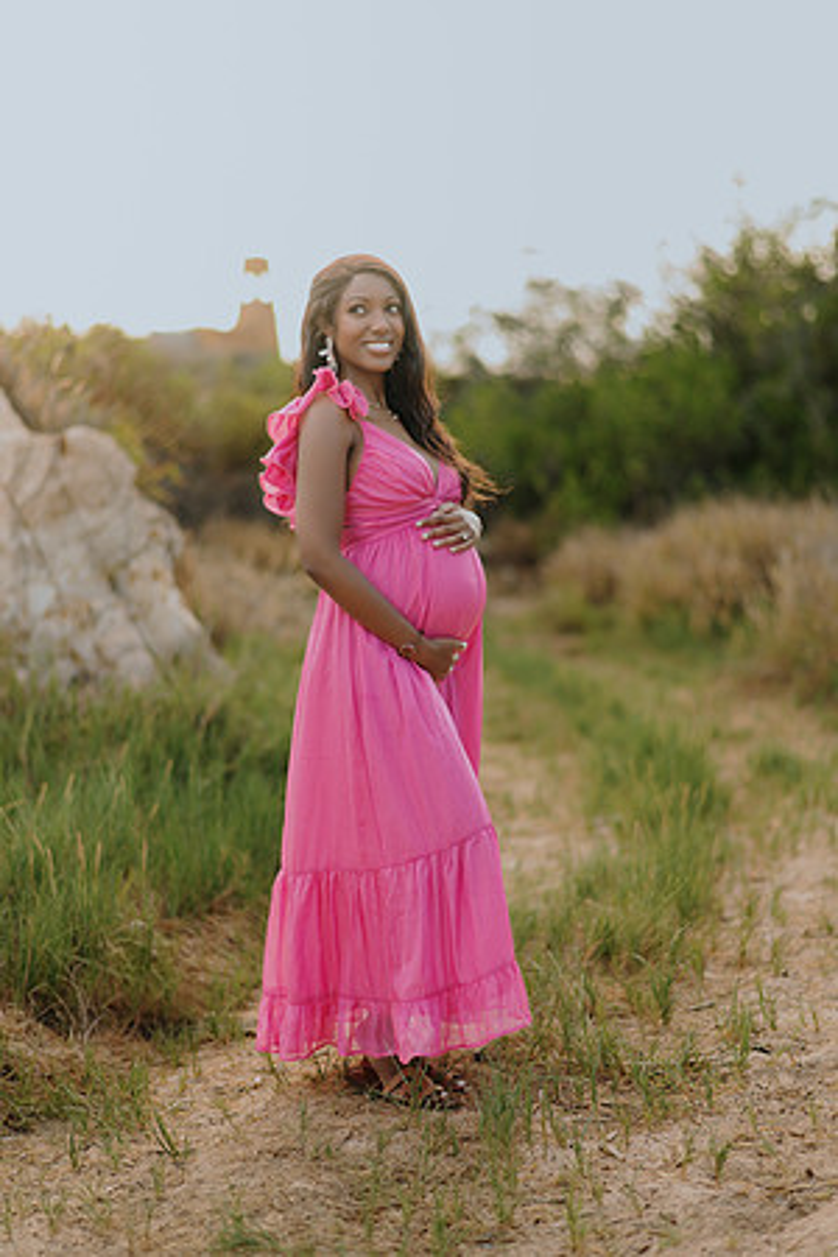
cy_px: 628
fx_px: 2025
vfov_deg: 34.5
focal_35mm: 58
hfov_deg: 23.4
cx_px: 419
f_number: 1.4
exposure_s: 1/640
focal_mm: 58
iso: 50
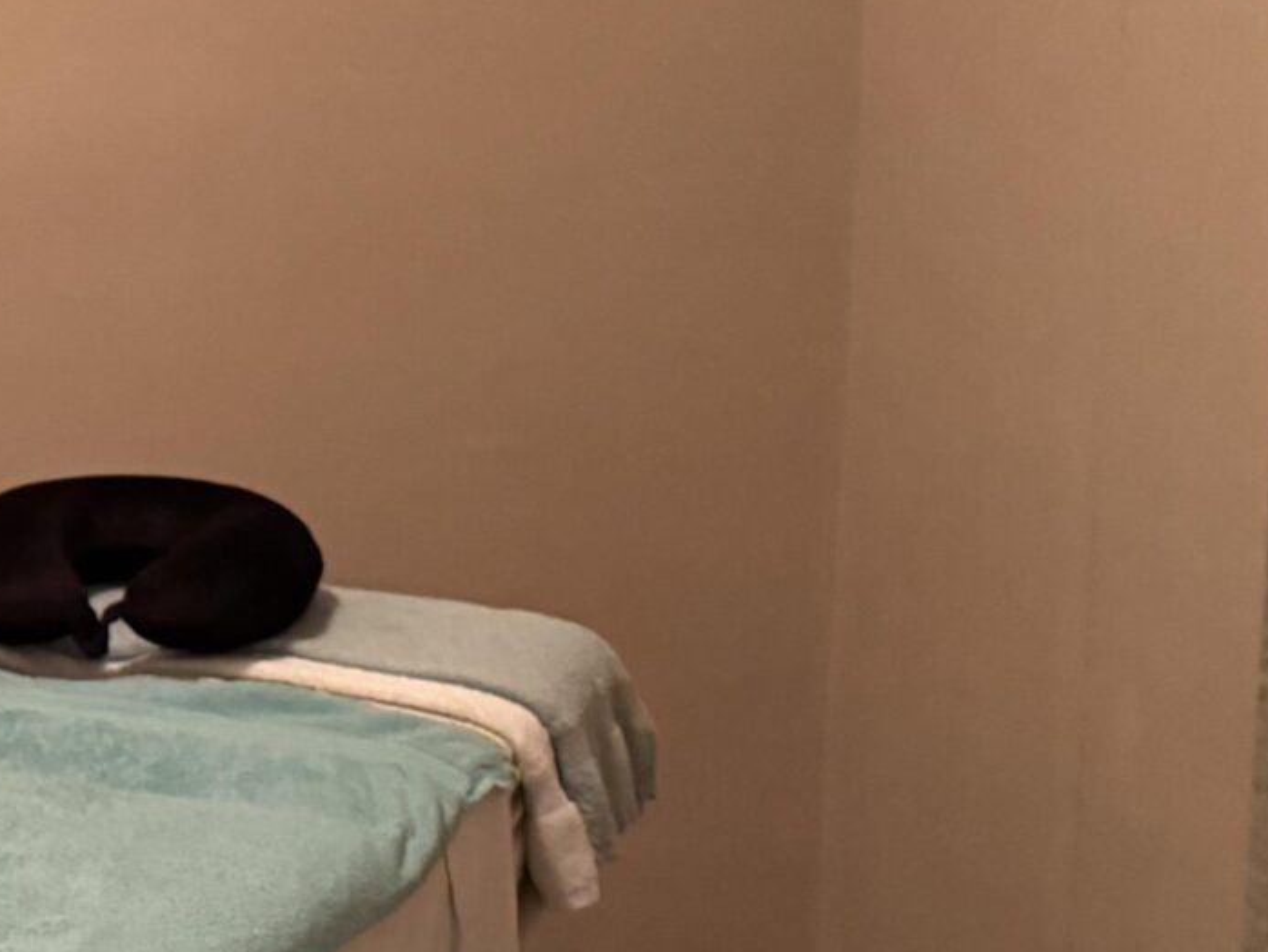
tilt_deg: -6.6
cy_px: 269
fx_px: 3225
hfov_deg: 19.0
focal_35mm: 88
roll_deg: +0.2
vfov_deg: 16.7
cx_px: -725
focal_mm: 6.76
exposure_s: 1/33
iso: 800
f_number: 1.78
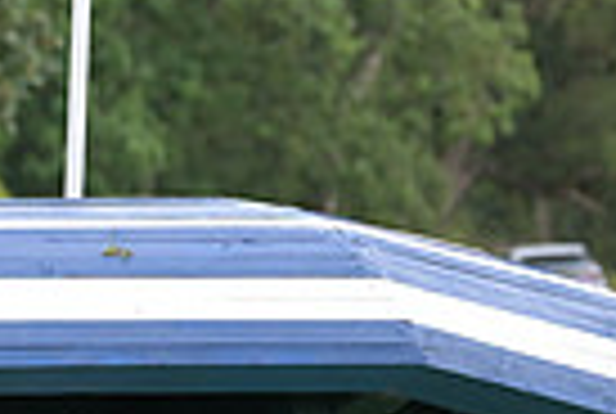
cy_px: 124
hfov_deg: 2.4
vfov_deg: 1.6
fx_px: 14490
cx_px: -540
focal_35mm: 845
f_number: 5.6
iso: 1250
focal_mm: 200
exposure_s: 1/1250
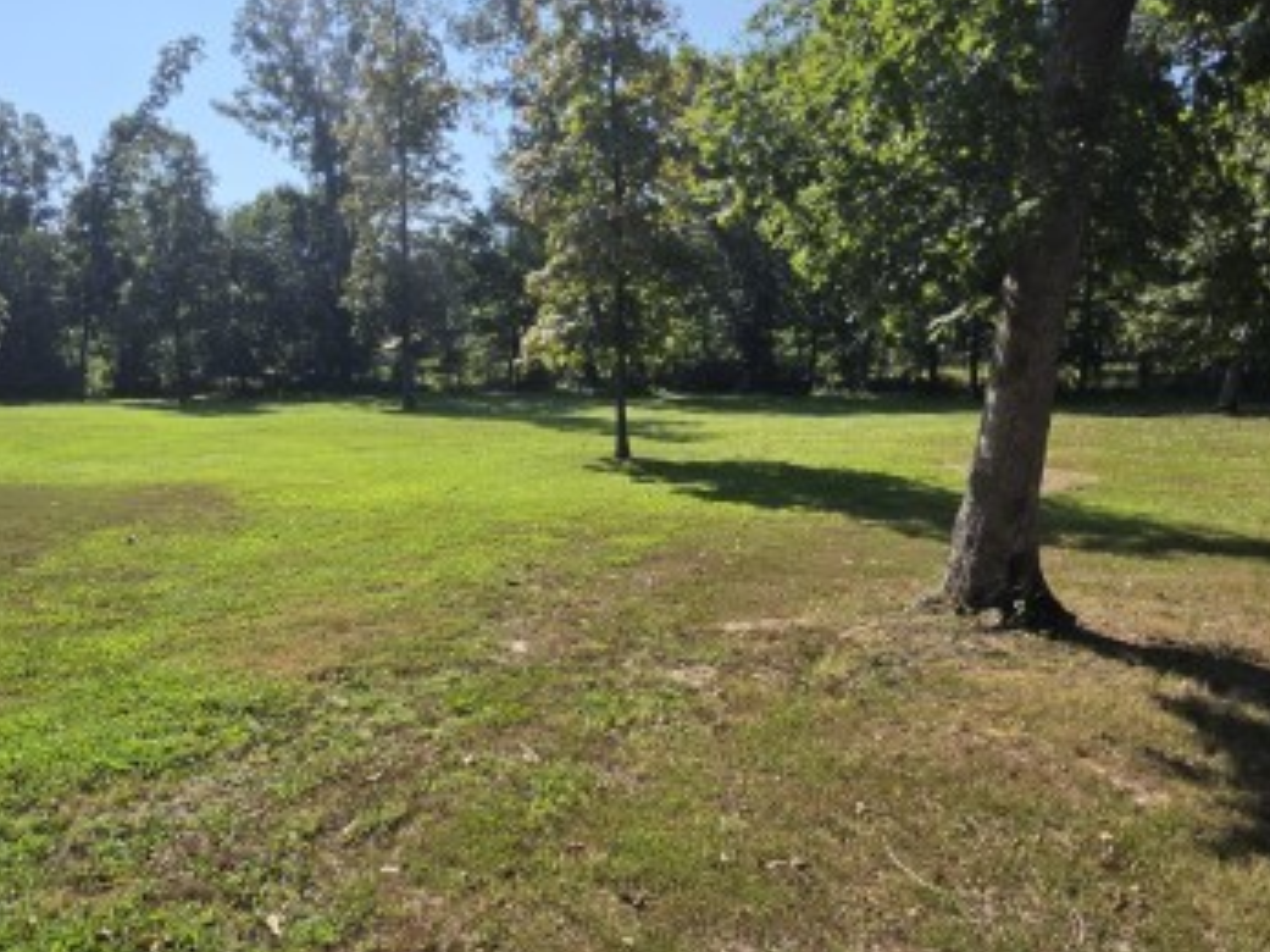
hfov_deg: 71.3
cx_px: 549
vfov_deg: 56.5
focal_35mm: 24
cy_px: 549
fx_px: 880
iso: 40
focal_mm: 2.2
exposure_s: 1/3126
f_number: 1.9
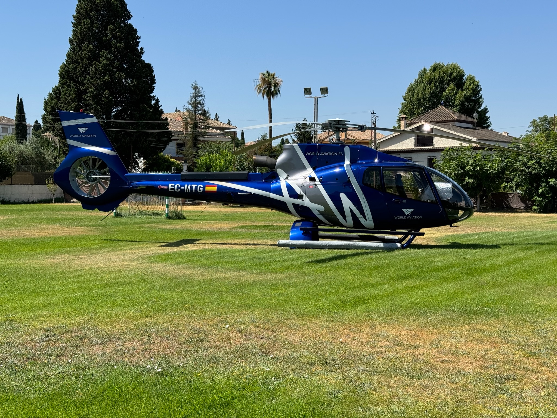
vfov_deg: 30.3
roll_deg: +0.9
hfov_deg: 39.7
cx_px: 278
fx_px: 772
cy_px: 209
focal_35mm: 48
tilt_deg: -1.5
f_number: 1.78
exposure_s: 1/3096
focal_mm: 6.76
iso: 64
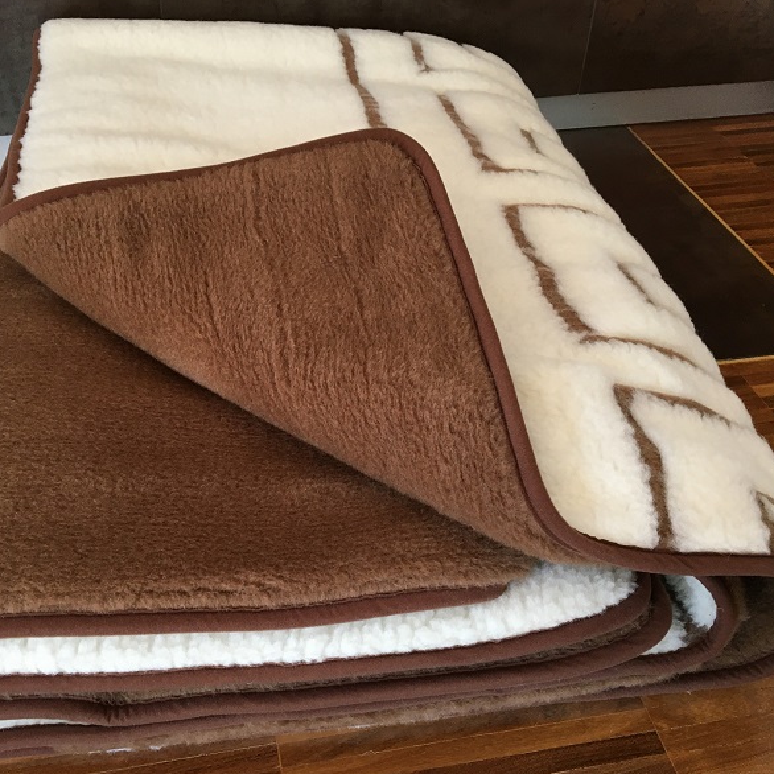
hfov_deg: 47.1
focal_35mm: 35
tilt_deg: -41.0
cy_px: 382
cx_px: 328
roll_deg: -1.8
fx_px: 885
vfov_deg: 47.2
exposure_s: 1/33
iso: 50
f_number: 2.2
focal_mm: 4.15
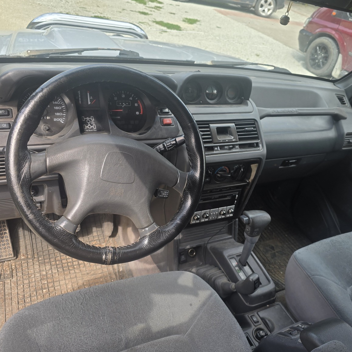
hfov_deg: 57.1
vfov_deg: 57.3
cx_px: 199
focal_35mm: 28
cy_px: 178
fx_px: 322
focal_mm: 6.3
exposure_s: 1/180
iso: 16
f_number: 1.7
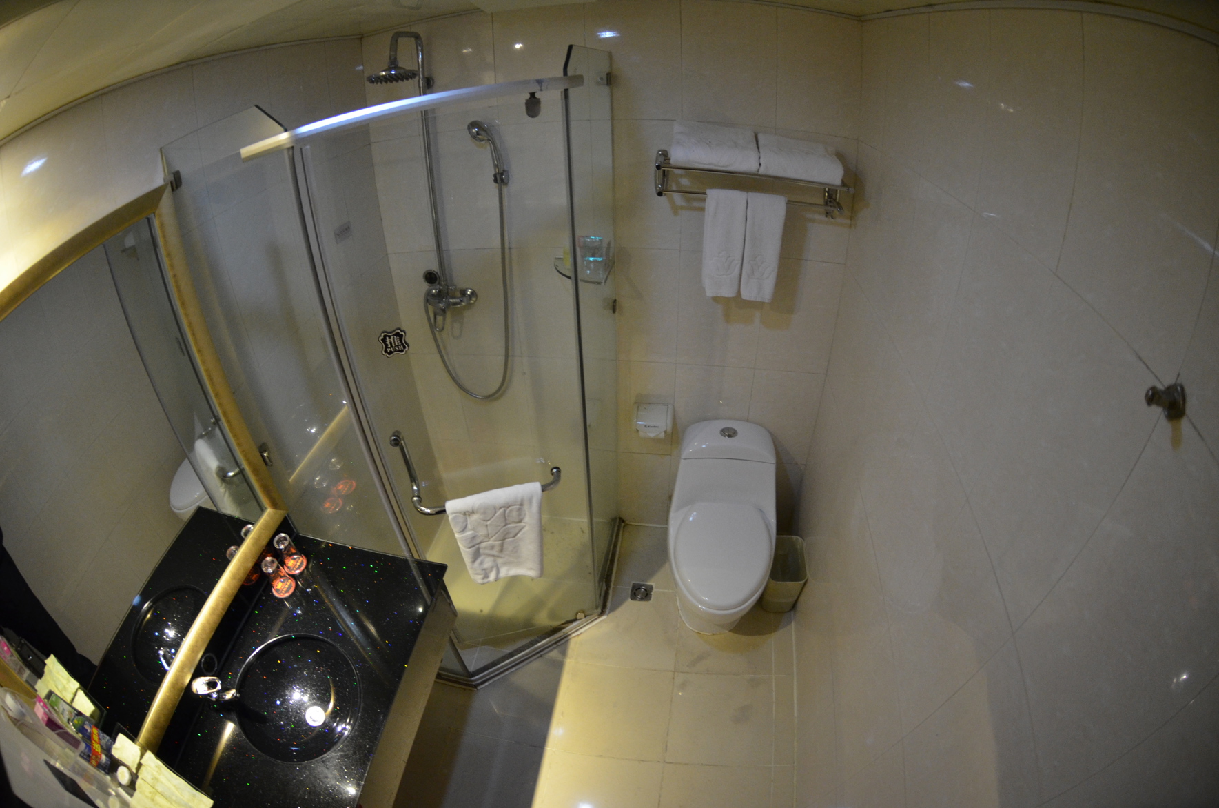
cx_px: 610
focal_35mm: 16
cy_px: 404
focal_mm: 10.5
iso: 1600
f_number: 2.8
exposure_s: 1/15
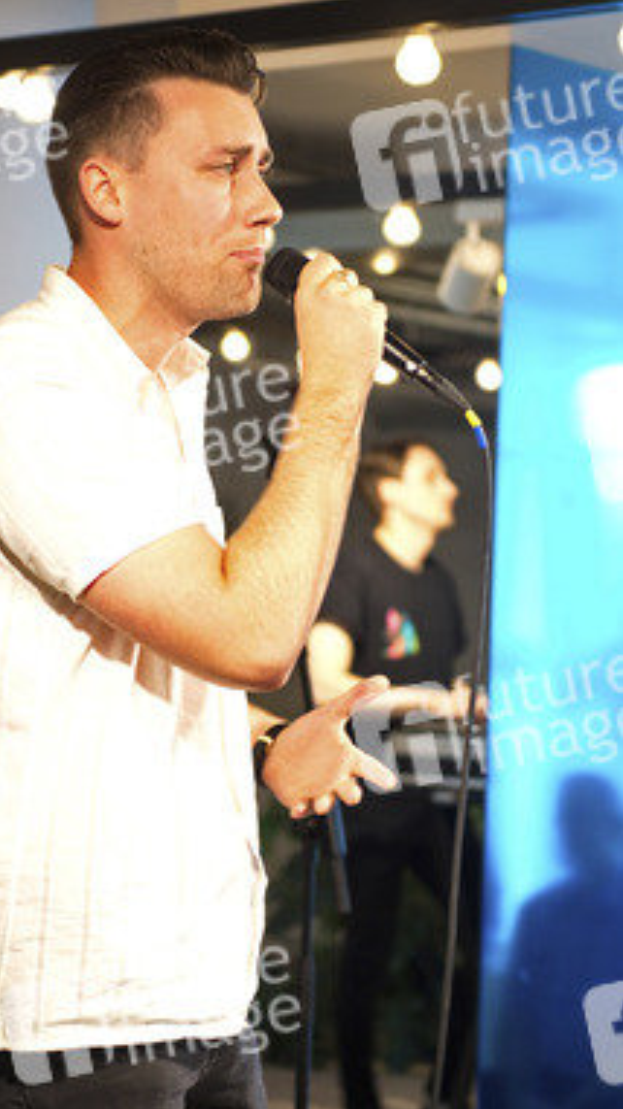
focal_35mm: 77
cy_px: 579
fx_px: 2264
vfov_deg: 27.5
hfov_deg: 15.7
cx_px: 237
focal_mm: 70
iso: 800
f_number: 2.8
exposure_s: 1/200
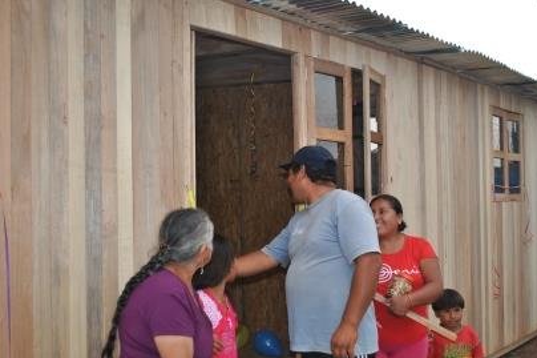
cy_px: 198
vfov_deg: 33.3
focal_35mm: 40
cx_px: 266
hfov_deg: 48.5
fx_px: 596
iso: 160
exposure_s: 1/125
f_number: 4
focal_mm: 24
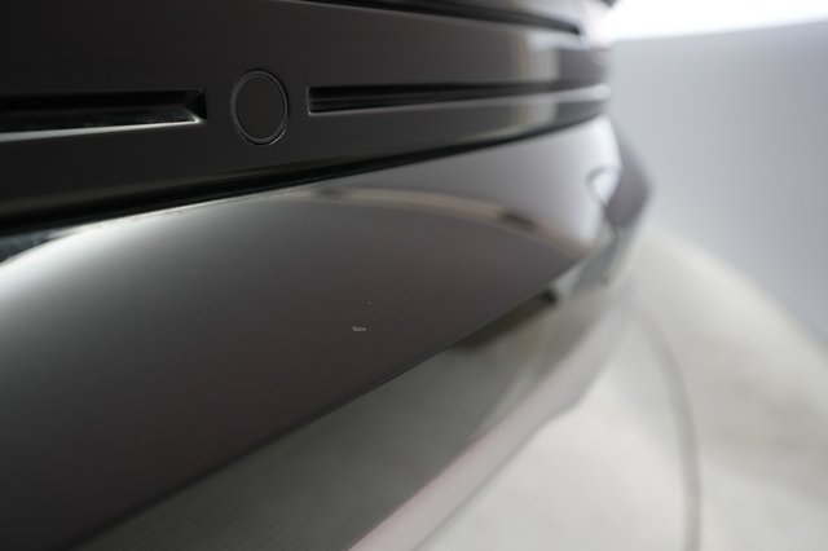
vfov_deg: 46.4
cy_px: 276
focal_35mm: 28
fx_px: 644
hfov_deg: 65.5
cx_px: 414
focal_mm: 28
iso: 2000
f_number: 4.5
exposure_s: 1/100
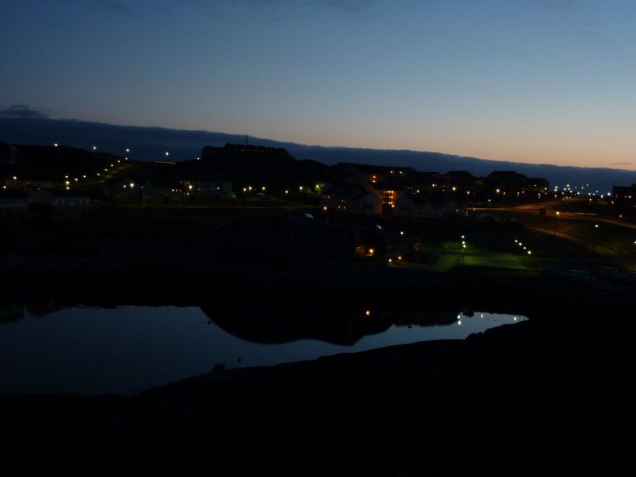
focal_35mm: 41
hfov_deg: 45.8
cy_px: 240
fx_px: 753
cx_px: 315
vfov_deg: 35.1
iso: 80
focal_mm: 6.5
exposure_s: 2
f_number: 3.6
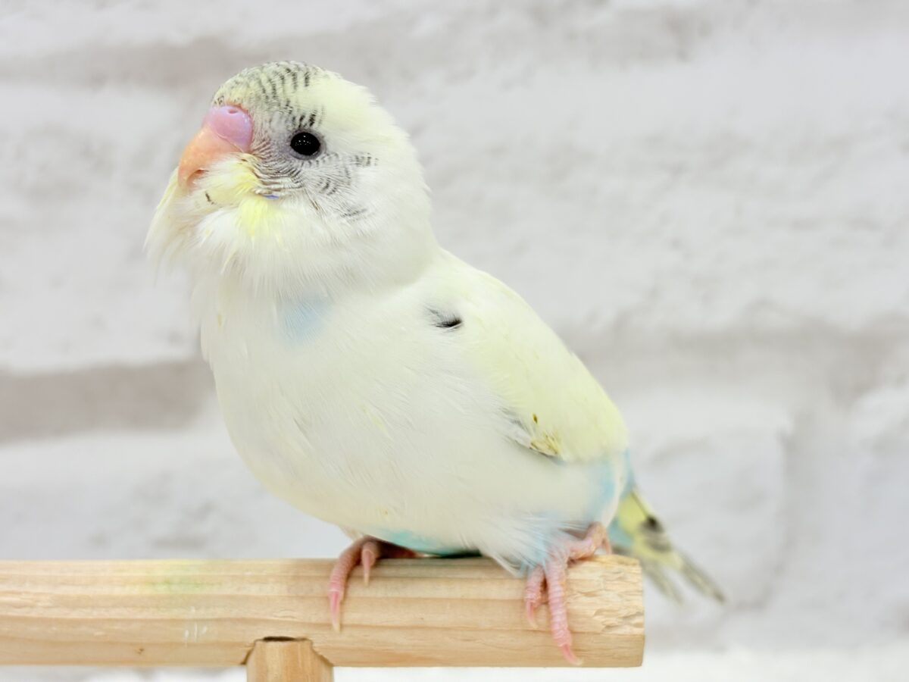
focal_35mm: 52
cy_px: 341
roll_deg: +3.8
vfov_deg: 28.0
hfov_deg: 36.8
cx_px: 454
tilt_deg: -6.8
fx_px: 1365
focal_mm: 5.96
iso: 64
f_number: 1.6
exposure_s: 1/100
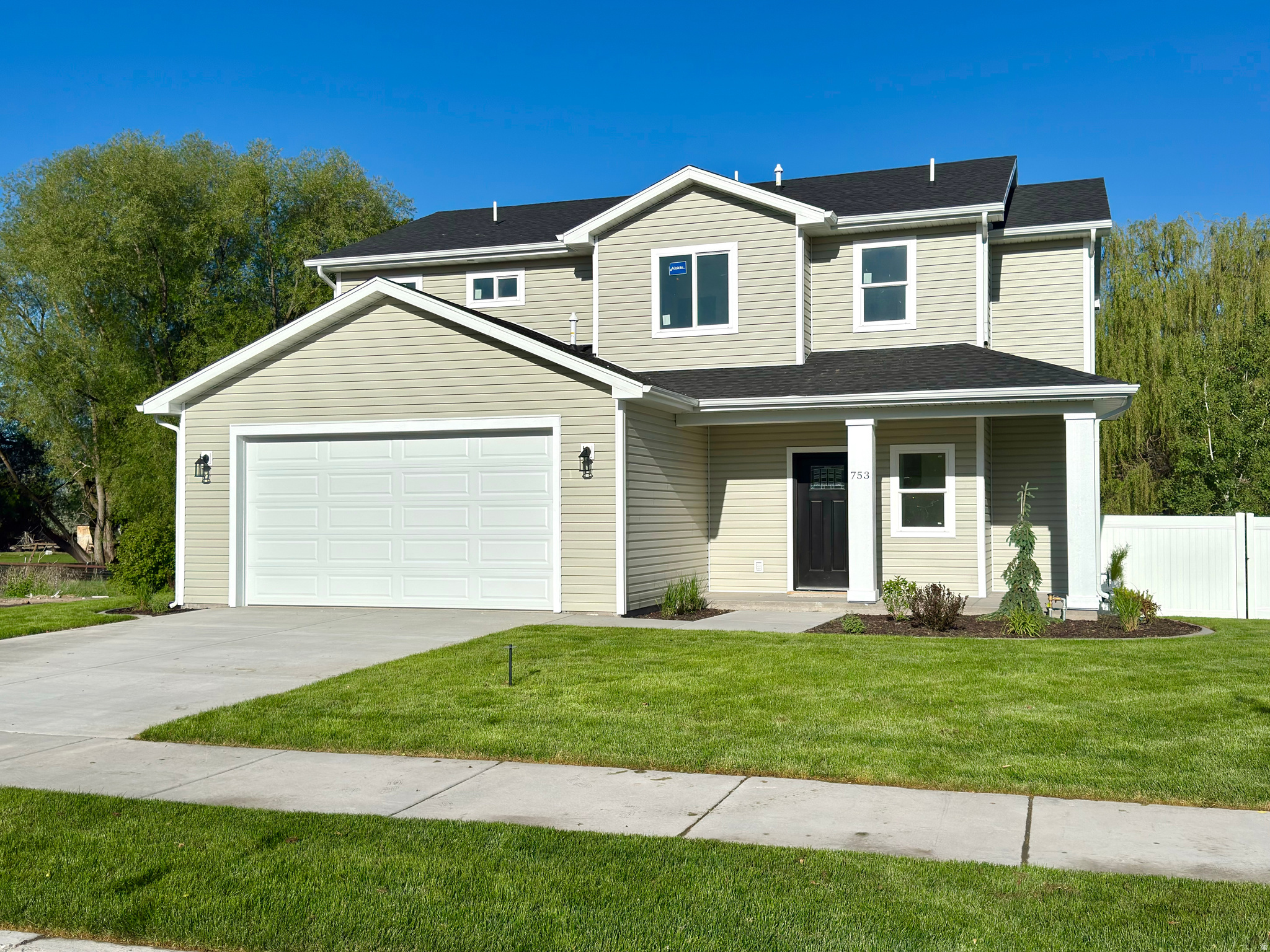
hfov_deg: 54.0
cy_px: 476
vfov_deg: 41.8
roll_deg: +0.5
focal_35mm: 34
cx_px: 635
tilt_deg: +0.9
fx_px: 1247
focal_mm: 6.76
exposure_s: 1/15385
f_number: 1.78
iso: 100
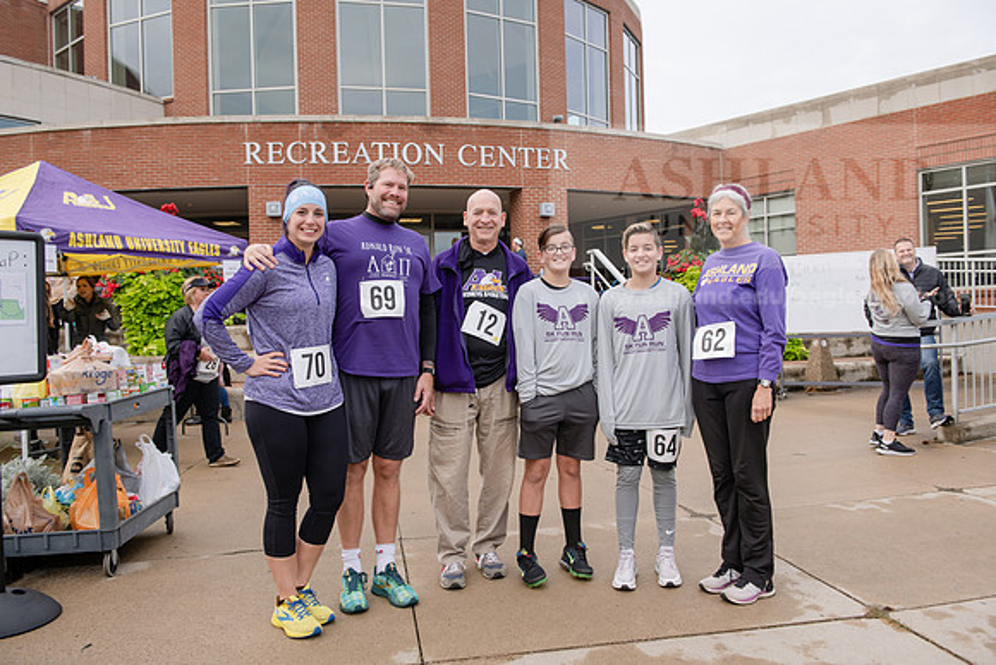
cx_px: 498
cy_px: 332
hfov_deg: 60.3
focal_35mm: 31
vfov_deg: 42.3
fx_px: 858
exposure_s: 1/320
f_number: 5
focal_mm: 31
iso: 400
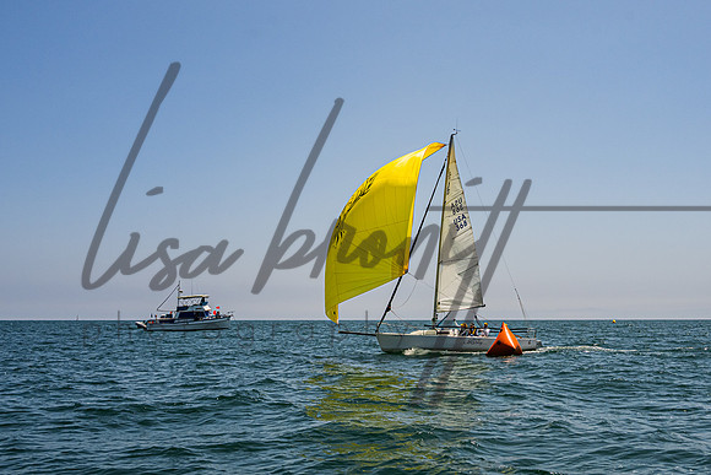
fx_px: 758
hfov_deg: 50.1
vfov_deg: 34.7
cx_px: 402
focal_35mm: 38
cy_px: 210
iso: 500
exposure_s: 1/3200
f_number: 8
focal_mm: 28
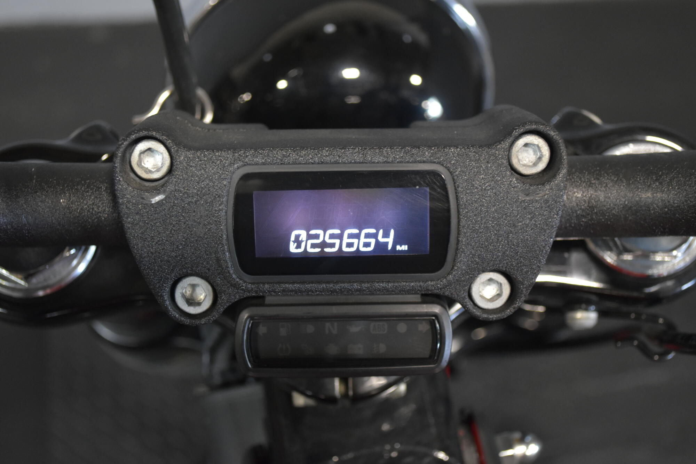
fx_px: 1044
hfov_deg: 36.9
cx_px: 348
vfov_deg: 25.1
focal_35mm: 54
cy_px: 232
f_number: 5
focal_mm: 36
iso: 1600
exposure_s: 1/20
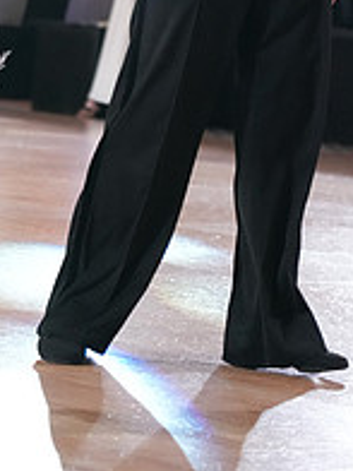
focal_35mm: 287
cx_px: 40
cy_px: -135
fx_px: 3902
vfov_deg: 6.8
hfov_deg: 5.2
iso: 5000
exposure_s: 1/500
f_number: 4
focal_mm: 101
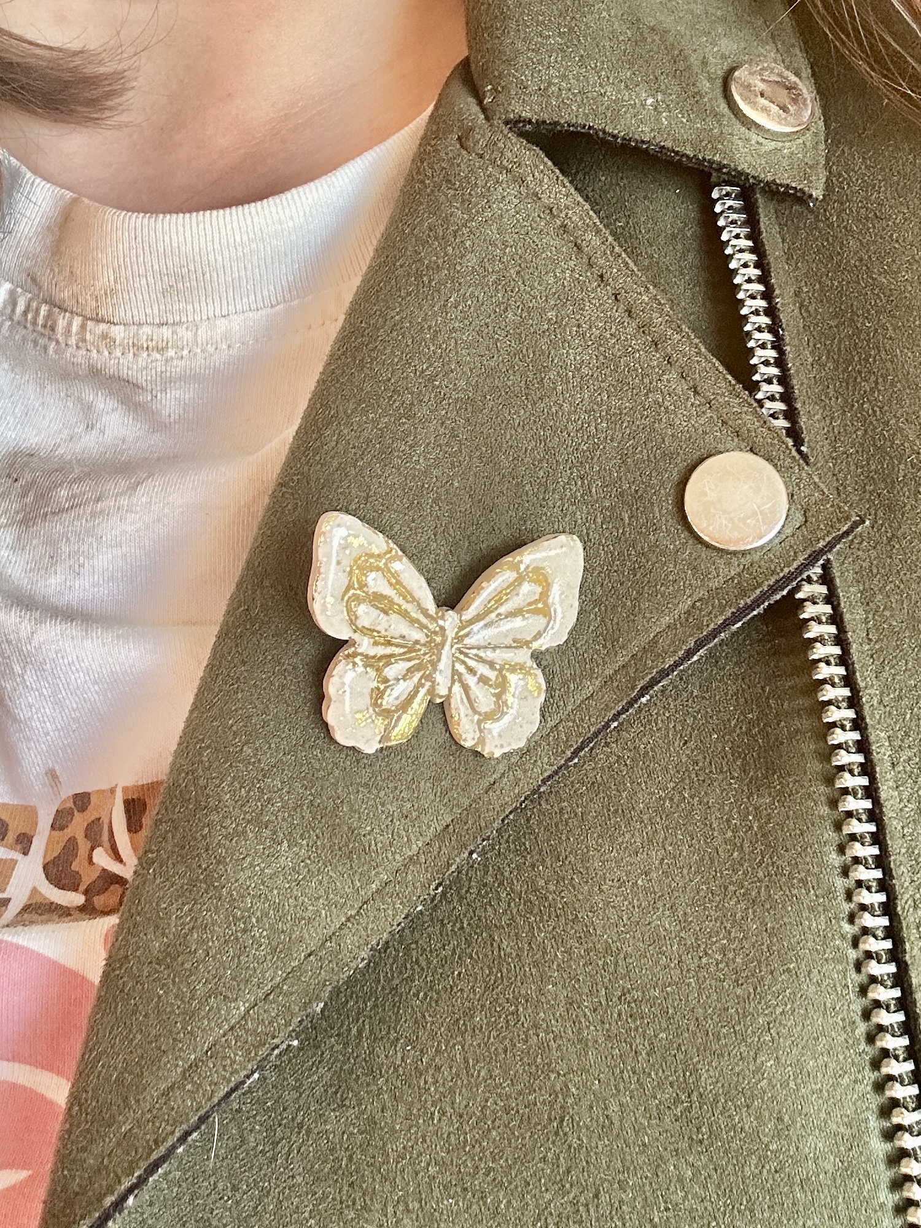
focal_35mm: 30
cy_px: 614
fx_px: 1064
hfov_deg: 46.8
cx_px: 460
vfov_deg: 60.0
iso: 160
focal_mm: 2.69
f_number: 1.9
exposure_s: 1/50
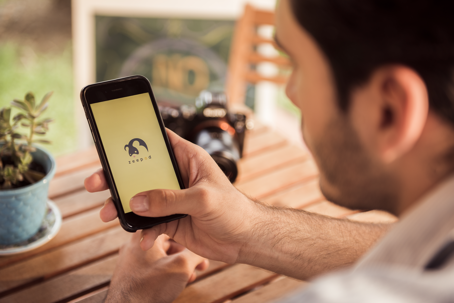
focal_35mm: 70
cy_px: 152
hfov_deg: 28.8
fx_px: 883
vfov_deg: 19.5
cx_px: 227
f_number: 2.8
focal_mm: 70
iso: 320
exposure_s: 1/200
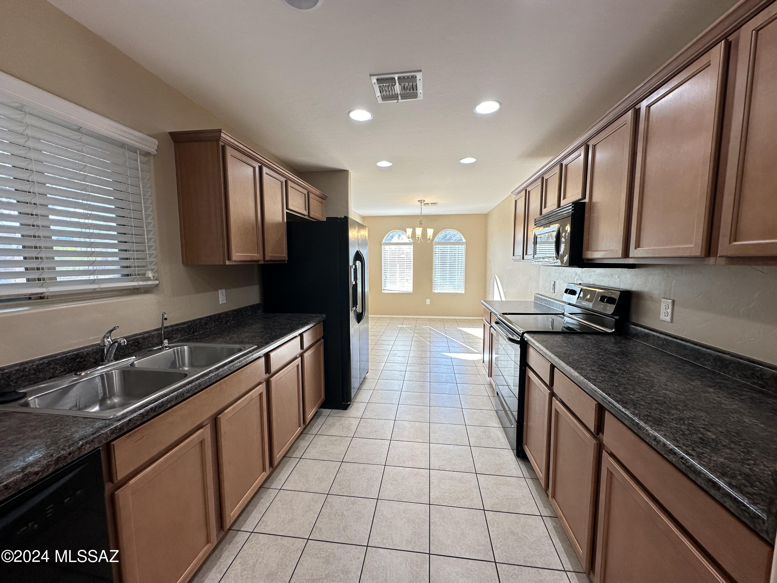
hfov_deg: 102.1
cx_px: 388
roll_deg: +0.2
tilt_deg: -5.7
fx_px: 314
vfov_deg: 85.7
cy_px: 292
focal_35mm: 14
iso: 100
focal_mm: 2.22
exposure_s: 1/120
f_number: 2.2
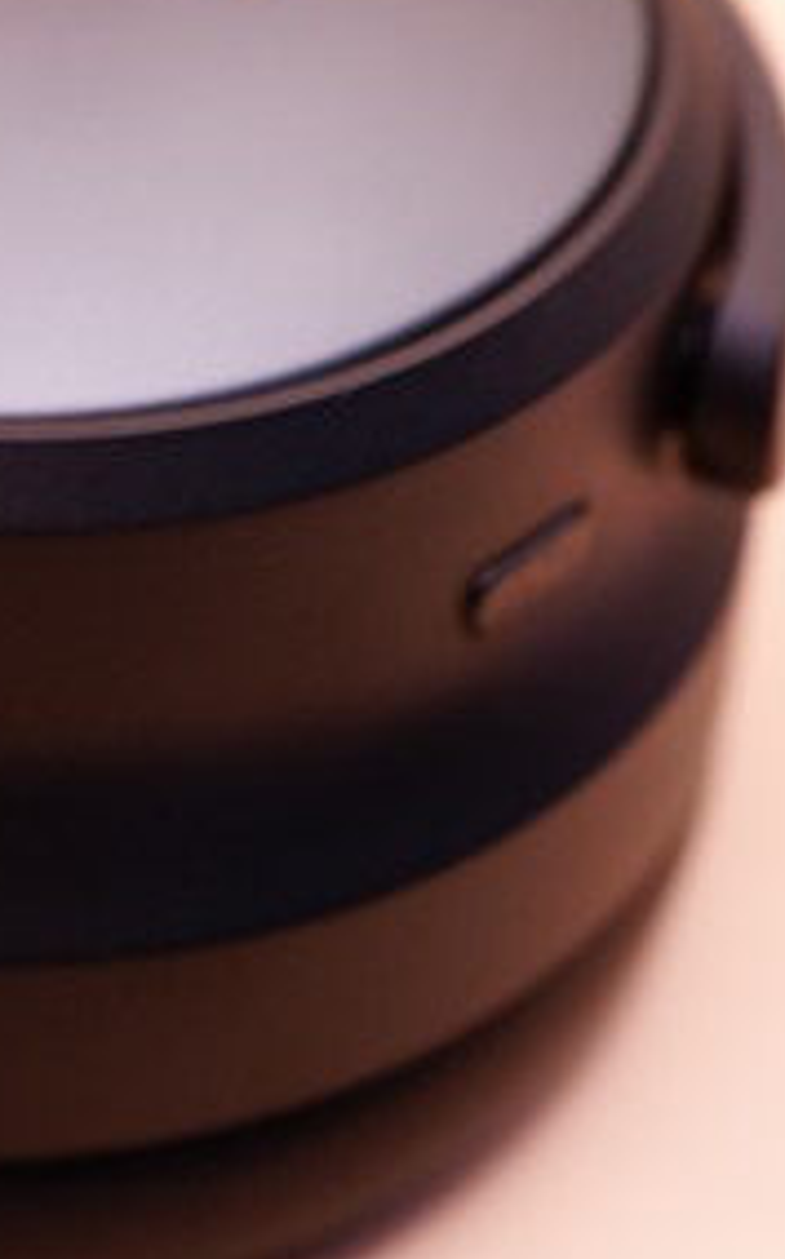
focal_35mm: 98
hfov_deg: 12.5
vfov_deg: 21.2
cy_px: 767
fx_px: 3361
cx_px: -501
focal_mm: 35
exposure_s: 1/15
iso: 400
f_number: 4
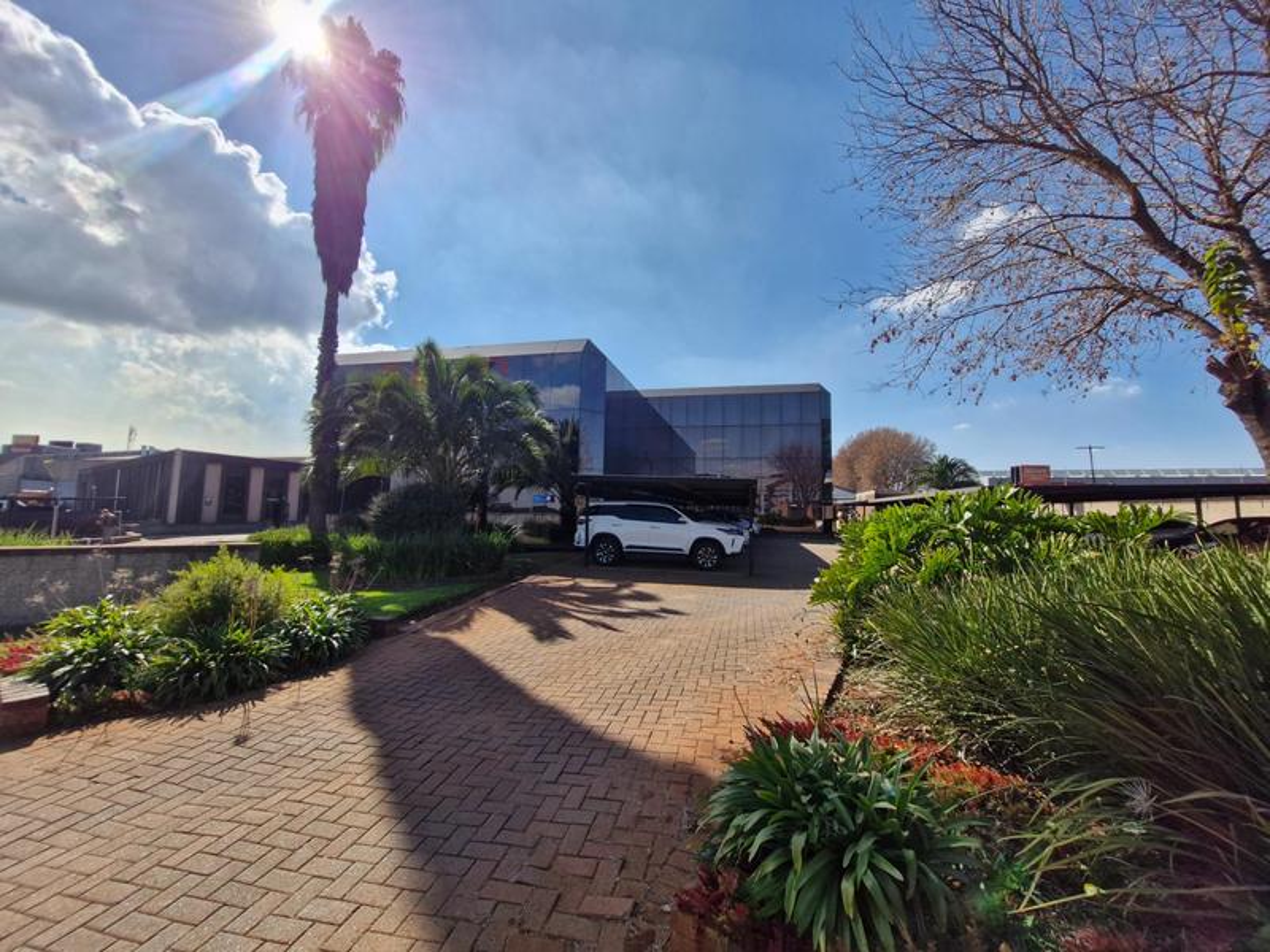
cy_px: 476
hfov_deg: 106.2
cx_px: 635
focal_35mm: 13
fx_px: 477
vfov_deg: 89.9
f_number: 2.2
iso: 50
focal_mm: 1.74
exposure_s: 1/2544
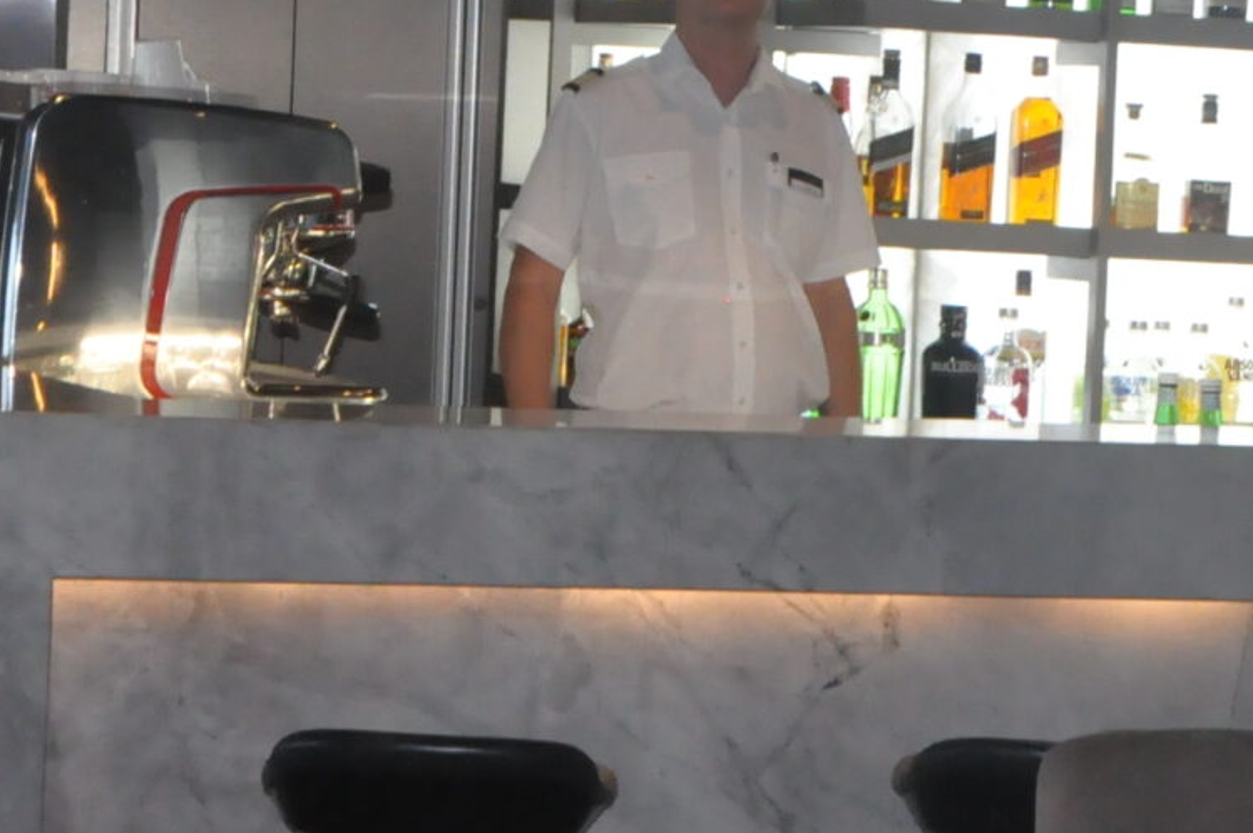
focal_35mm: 205
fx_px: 7129
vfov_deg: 6.7
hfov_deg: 10.0
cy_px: 263
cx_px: 1104
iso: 2500
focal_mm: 40
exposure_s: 1/50
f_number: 11
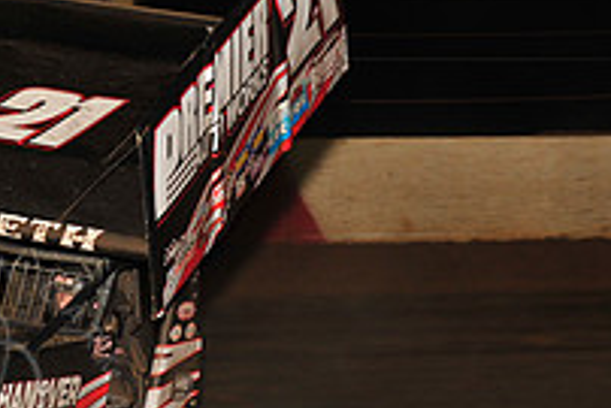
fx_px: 4484
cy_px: 151
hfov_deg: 7.7
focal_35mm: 264
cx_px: -54
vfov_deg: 5.2
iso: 800
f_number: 6.3
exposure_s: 1/250
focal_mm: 92
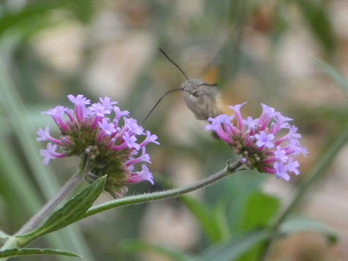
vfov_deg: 3.3
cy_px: 130
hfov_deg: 4.4
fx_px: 4565
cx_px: 174
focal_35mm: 454
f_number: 5.6
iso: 800
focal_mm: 81.4
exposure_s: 1/100
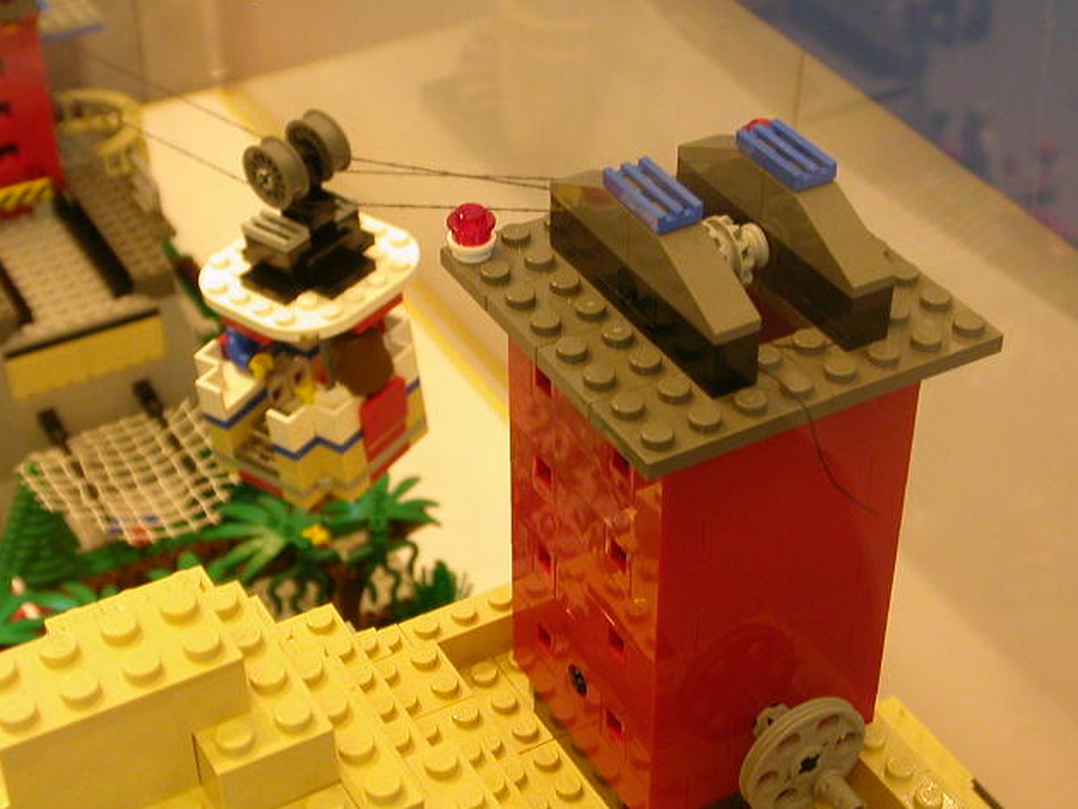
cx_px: 536
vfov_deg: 22.6
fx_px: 2025
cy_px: 407
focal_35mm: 65
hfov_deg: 29.8
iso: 266
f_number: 3.5
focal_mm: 9.7
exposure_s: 1/21.7
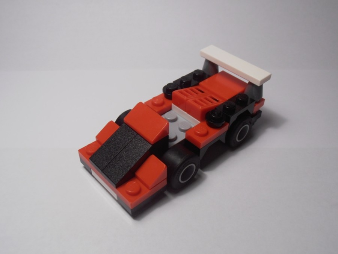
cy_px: 127
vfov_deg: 38.7
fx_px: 361
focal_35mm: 37
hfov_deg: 50.1
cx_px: 169
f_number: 3.9
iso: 80
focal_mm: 6.61
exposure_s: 1/60
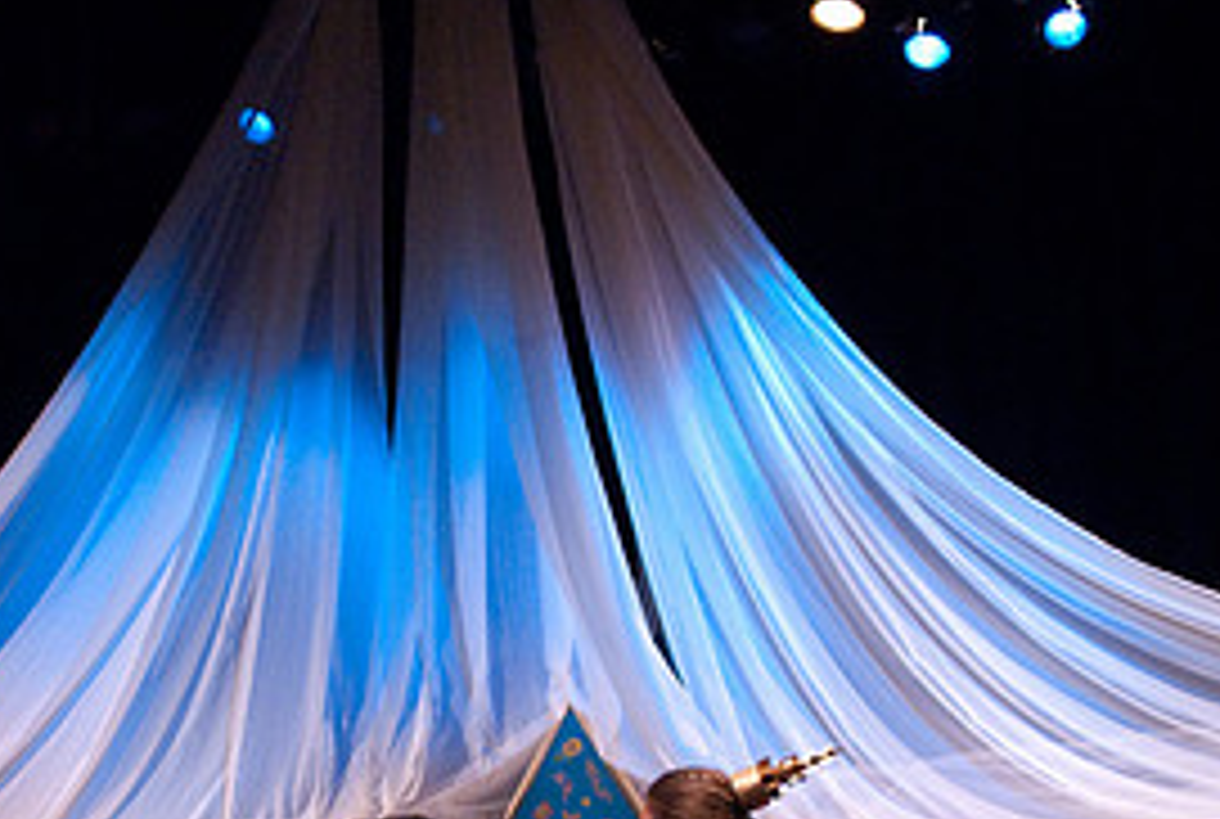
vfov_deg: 12.5
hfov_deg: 18.7
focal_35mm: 109
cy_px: 792
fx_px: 3702
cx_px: 554
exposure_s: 1/60
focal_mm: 34
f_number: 2.8
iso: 1250
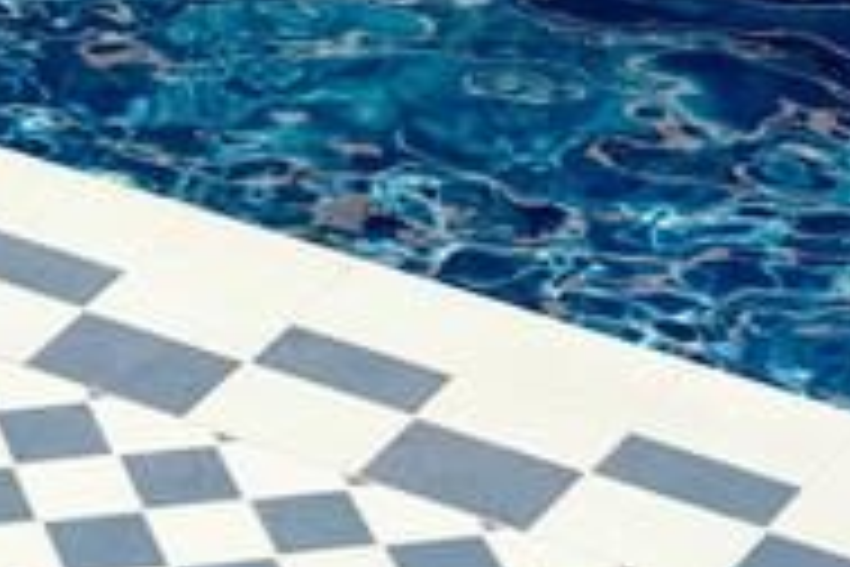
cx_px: -747
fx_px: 6138
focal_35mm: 260
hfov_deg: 7.6
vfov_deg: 5.3
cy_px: -14
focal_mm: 41
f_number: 3.5
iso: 100
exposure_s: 1/2500
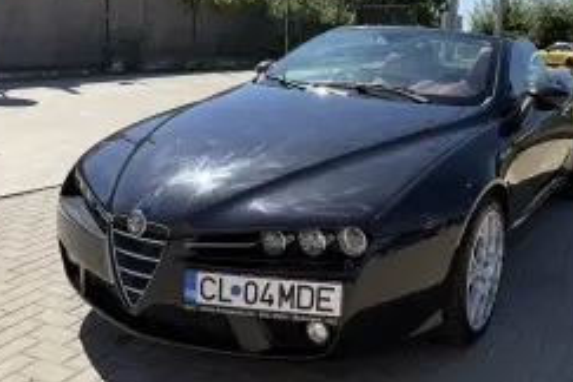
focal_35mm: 37
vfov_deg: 35.7
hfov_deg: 50.7
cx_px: 391
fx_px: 589
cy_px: 134
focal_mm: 6.76
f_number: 1.78
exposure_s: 1/3584
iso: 80
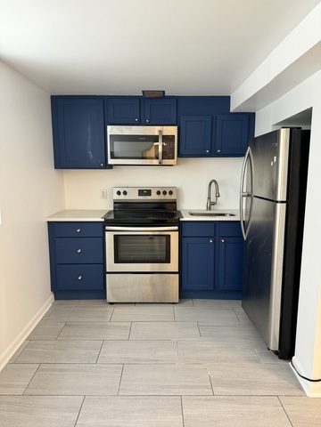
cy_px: 214
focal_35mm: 24
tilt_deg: -8.7
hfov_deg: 56.8
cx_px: 160
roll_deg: +0.1
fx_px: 297
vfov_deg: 71.6
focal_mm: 6.76
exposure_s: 1/60
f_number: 1.78
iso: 200
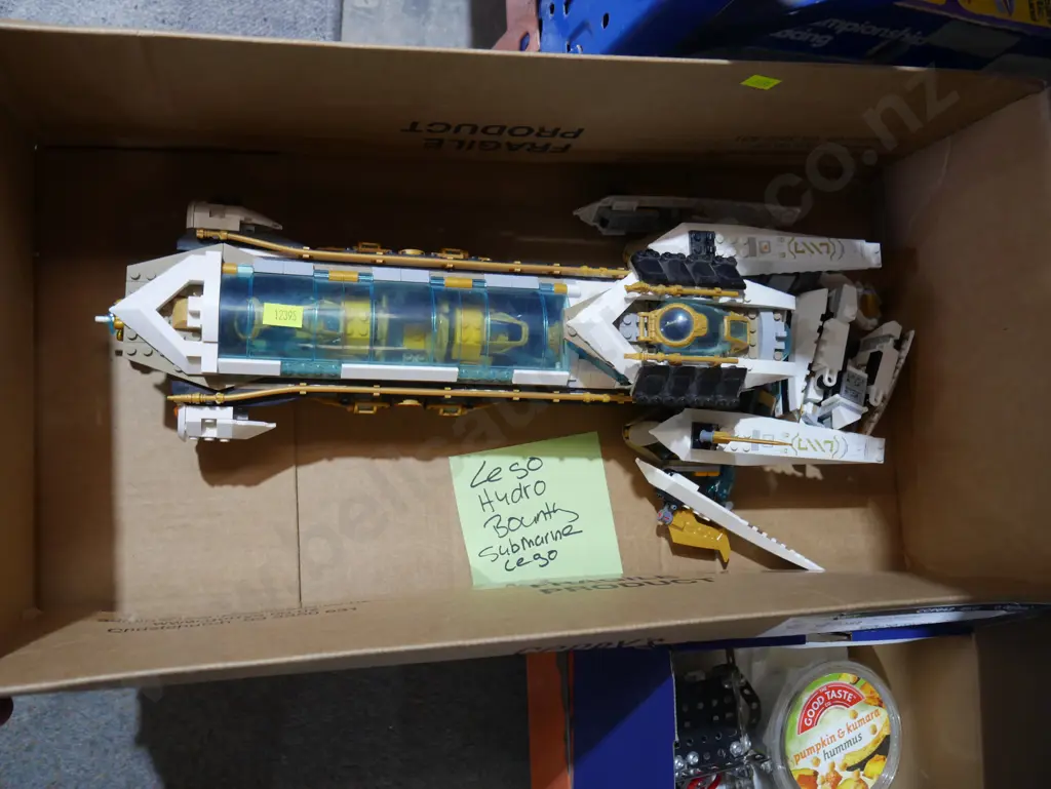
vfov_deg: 44.2
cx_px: 526
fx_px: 972
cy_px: 394
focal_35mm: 32
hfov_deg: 56.8
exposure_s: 1/60
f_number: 3.6
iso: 640
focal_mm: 16
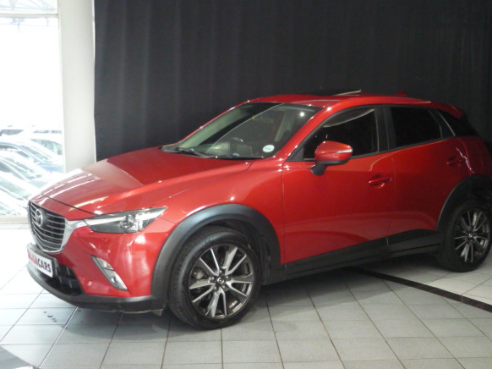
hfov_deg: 42.9
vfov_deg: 32.8
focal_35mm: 44
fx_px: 625
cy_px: 195
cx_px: 260
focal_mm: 5.5
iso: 400
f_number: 2.8
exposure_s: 1/20
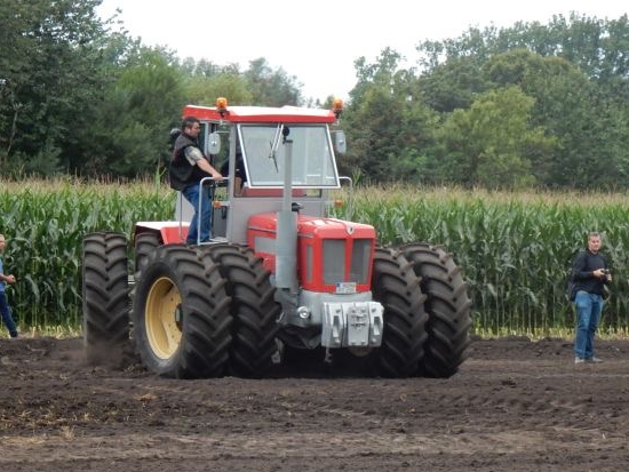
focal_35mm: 202
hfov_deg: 9.8
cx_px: 361
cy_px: 280
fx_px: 3672
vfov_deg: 7.4
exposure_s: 1/250
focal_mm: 24.7
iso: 400
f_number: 6
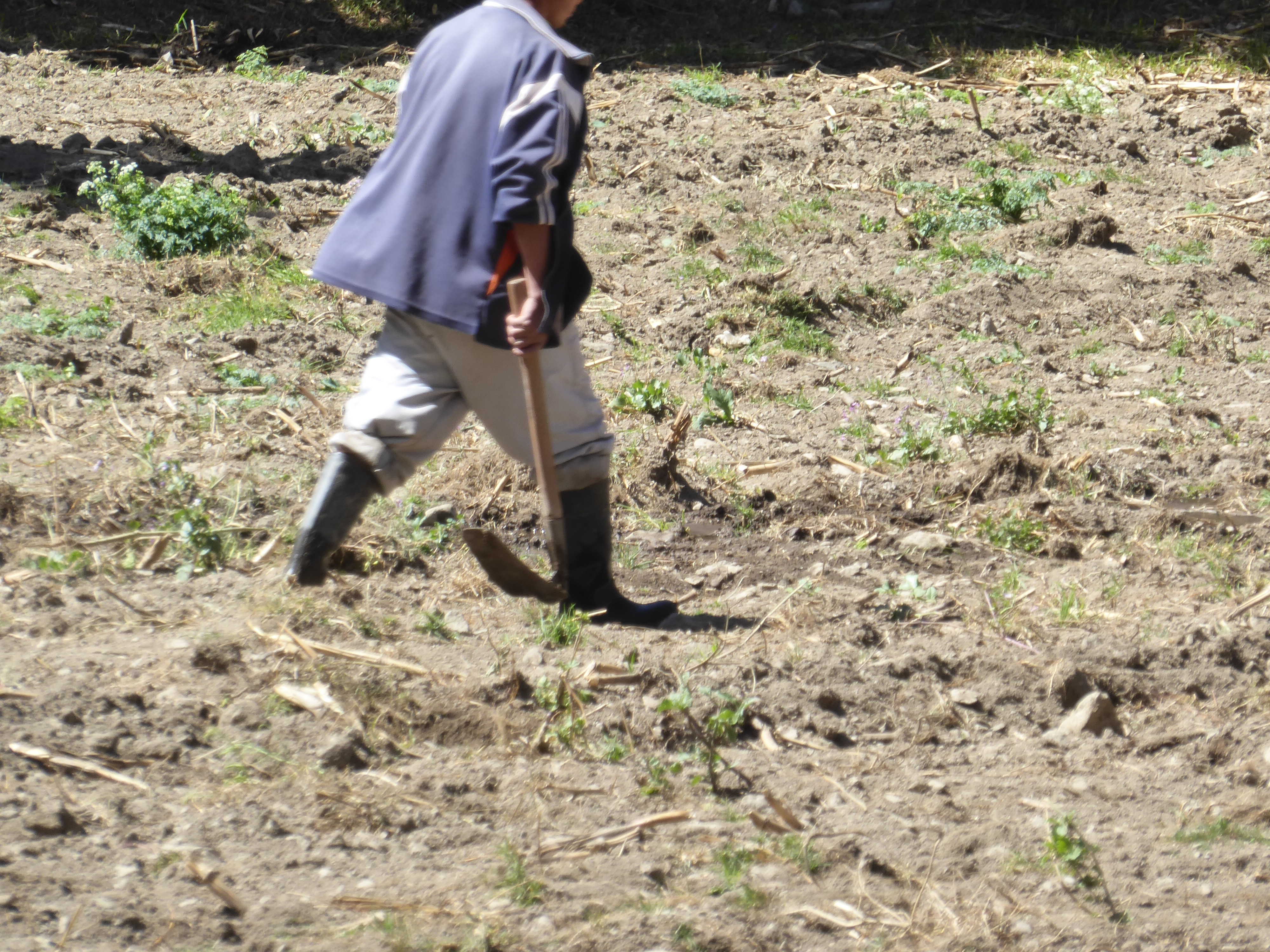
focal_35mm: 555
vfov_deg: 2.7
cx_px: 635
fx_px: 20362
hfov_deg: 3.6
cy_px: 476
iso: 125
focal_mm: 89.6
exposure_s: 1/125
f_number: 6
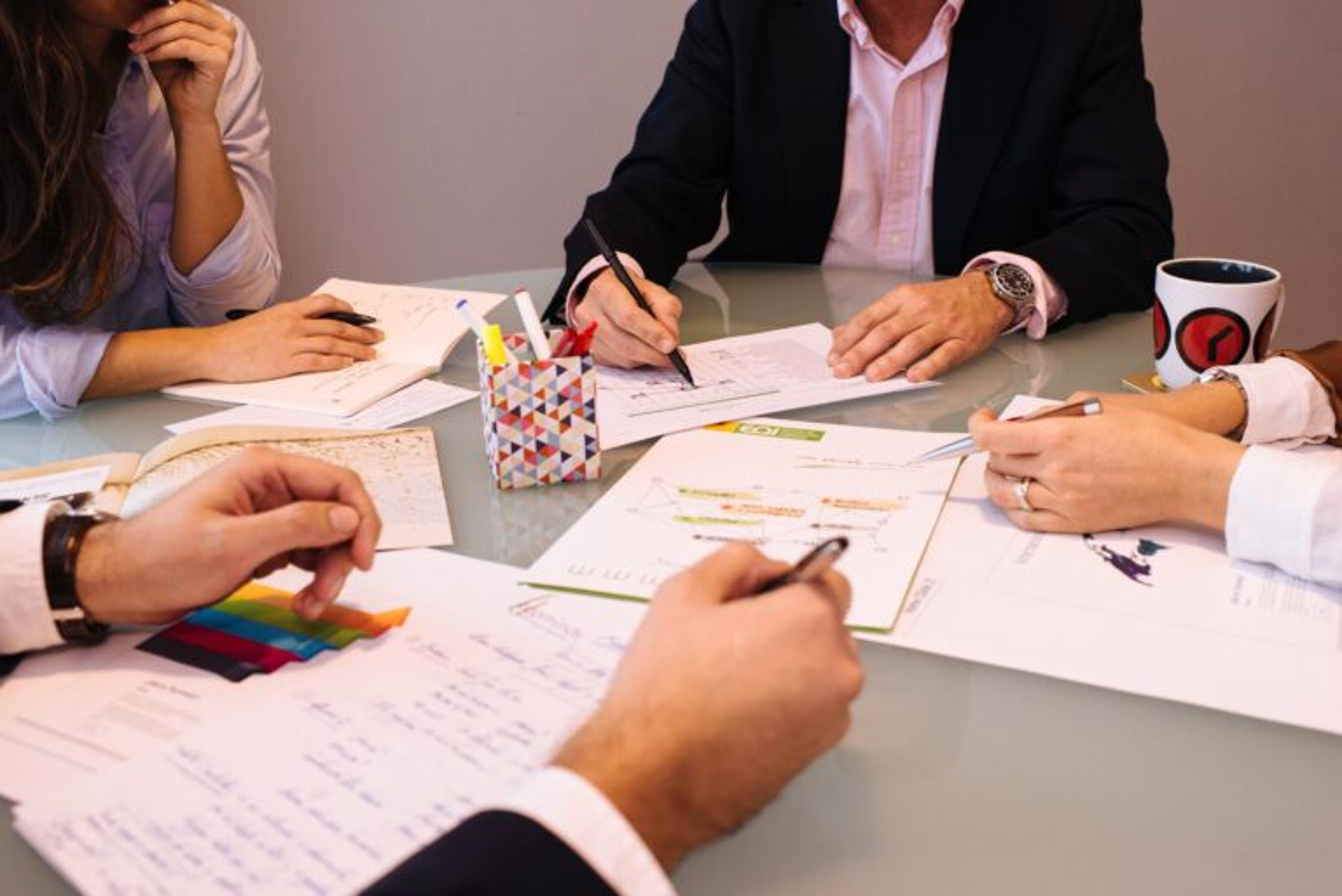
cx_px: 671
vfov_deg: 37.9
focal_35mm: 35
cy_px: 448
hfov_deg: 54.4
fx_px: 1305
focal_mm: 35
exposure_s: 1/80
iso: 800
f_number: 5.6
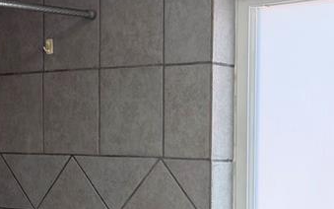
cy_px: 203
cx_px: 244
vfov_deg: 14.3
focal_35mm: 90
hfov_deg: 22.8
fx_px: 819
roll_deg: -1.2
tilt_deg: -3.4
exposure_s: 1/339
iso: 100
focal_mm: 6.76
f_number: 1.78
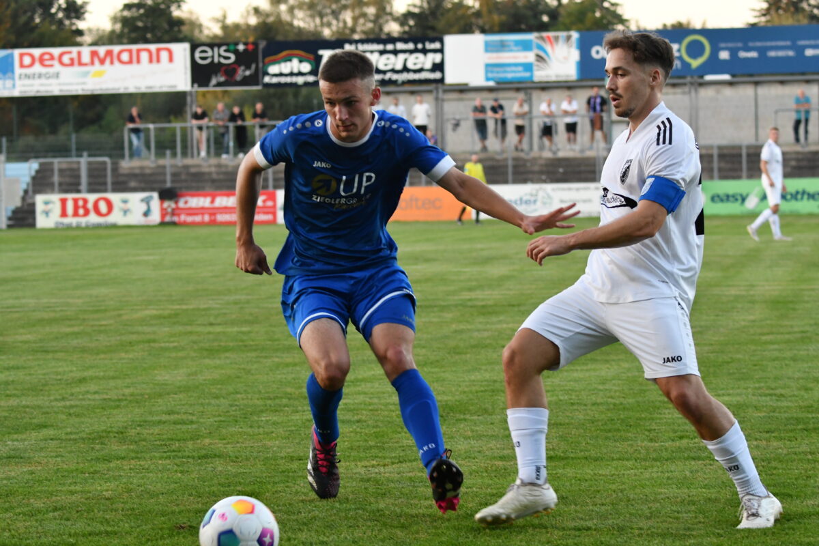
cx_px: 410
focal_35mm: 120
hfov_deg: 17.1
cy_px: 273
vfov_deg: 11.4
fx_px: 2730
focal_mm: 80
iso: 1800
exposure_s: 1/500
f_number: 4.5
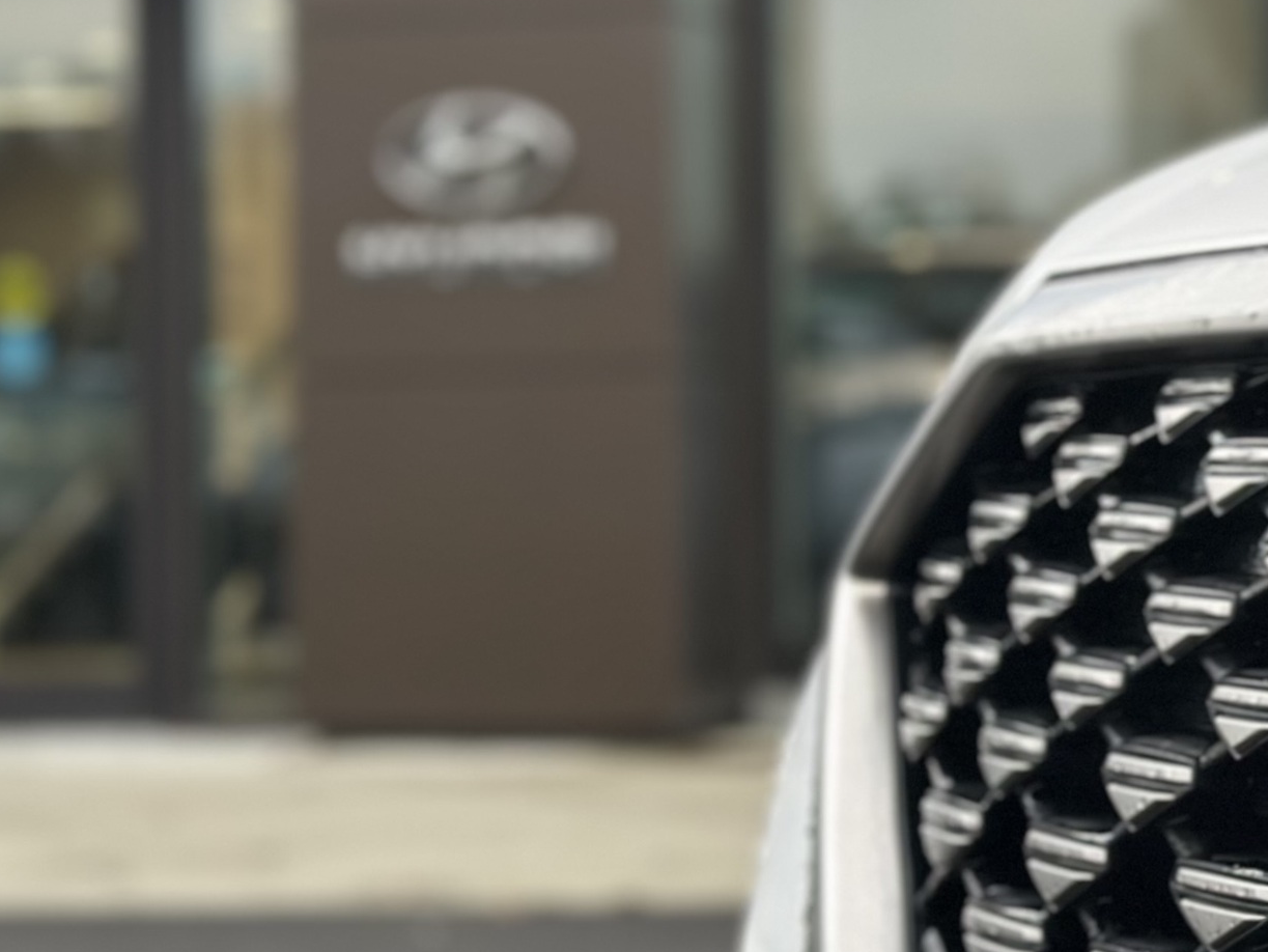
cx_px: 1475
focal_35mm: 113
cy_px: 391
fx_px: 4140
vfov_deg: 13.1
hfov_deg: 16.7
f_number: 1.78
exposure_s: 1/373
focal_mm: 6.86
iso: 80
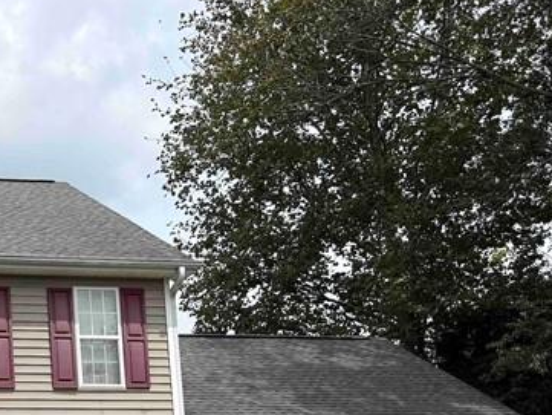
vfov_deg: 20.9
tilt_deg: +9.2
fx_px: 1085
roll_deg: +2.0
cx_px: -105
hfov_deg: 25.7
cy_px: 423
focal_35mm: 68
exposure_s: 1/6711
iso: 80
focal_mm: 6.76
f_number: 1.78
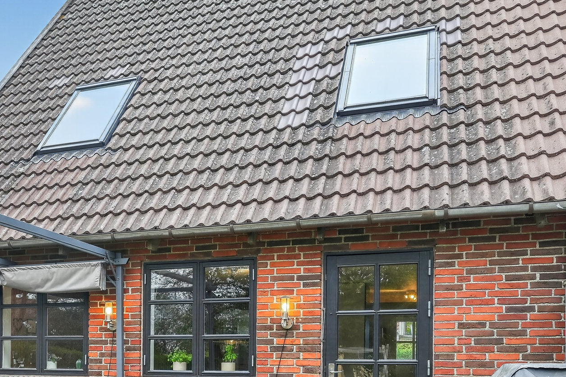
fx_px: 707
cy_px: 360
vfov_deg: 28.4
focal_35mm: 45
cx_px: 115
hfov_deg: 41.8
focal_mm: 22
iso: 400
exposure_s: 1/15
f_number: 8
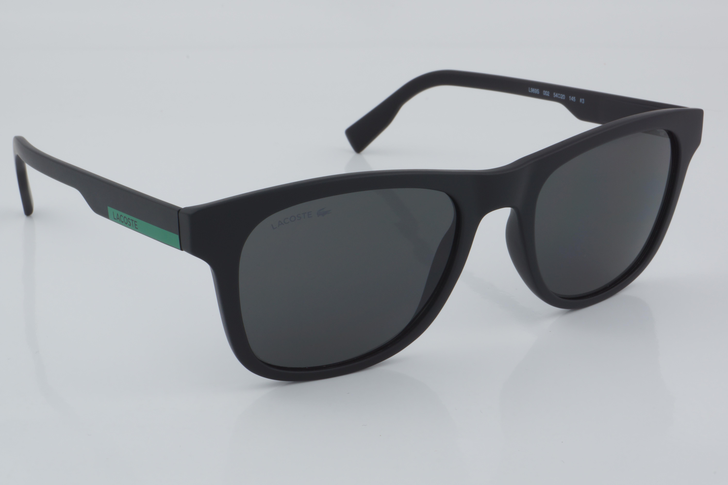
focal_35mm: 75
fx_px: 1517
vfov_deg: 18.2
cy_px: 242
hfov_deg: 27.0
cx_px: 364
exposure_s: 1/4
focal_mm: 50
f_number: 32
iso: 100
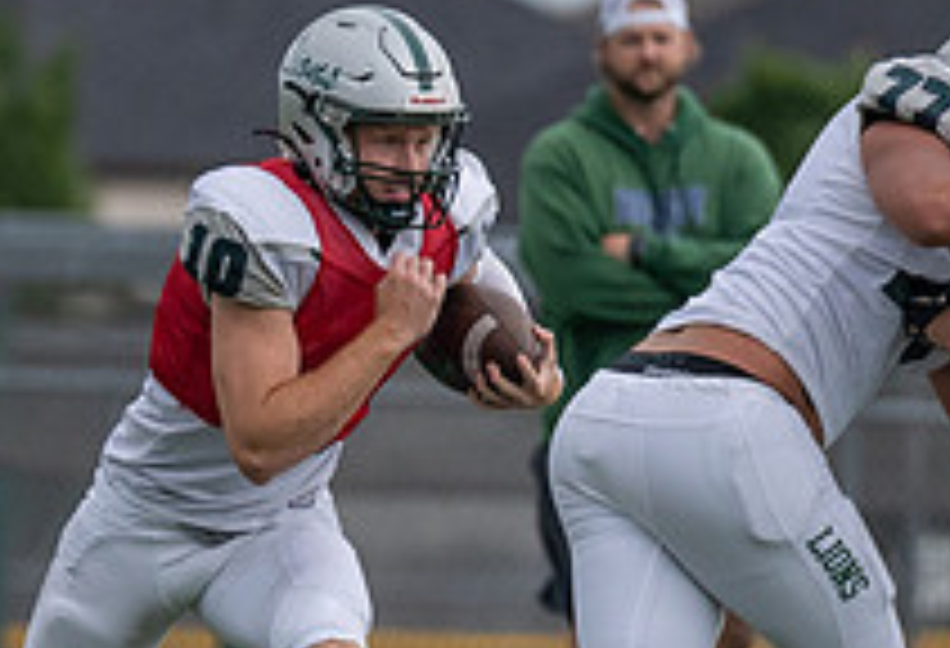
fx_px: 30089
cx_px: 273
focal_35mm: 1132
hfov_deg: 1.8
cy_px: 514
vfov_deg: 1.2
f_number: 2.8
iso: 400
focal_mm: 200
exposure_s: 1/1250
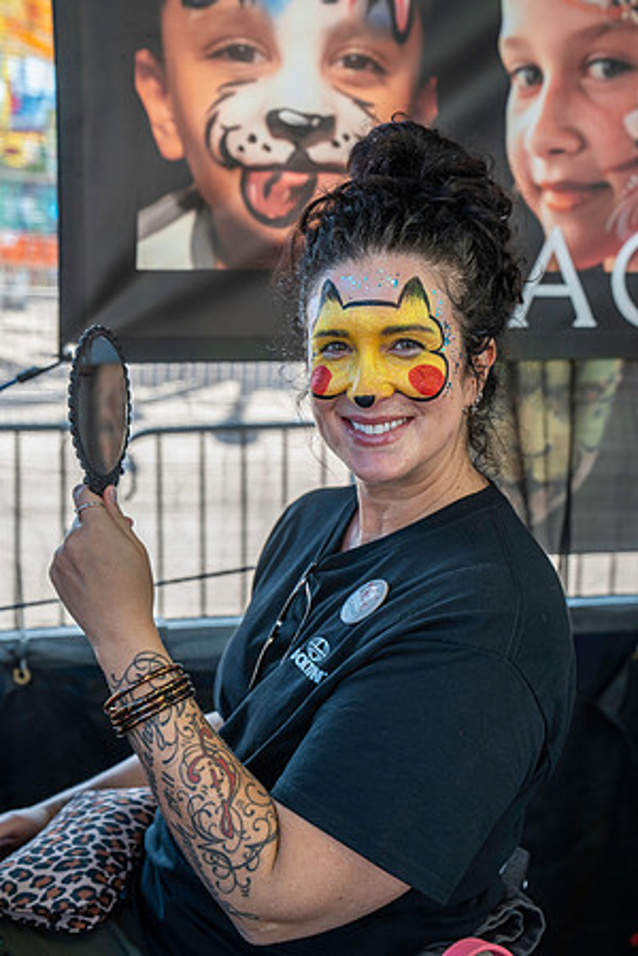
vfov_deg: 41.1
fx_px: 1276
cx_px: 319
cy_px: 478
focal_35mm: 48
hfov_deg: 28.1
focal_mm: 48
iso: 400
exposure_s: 1/200
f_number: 4.5
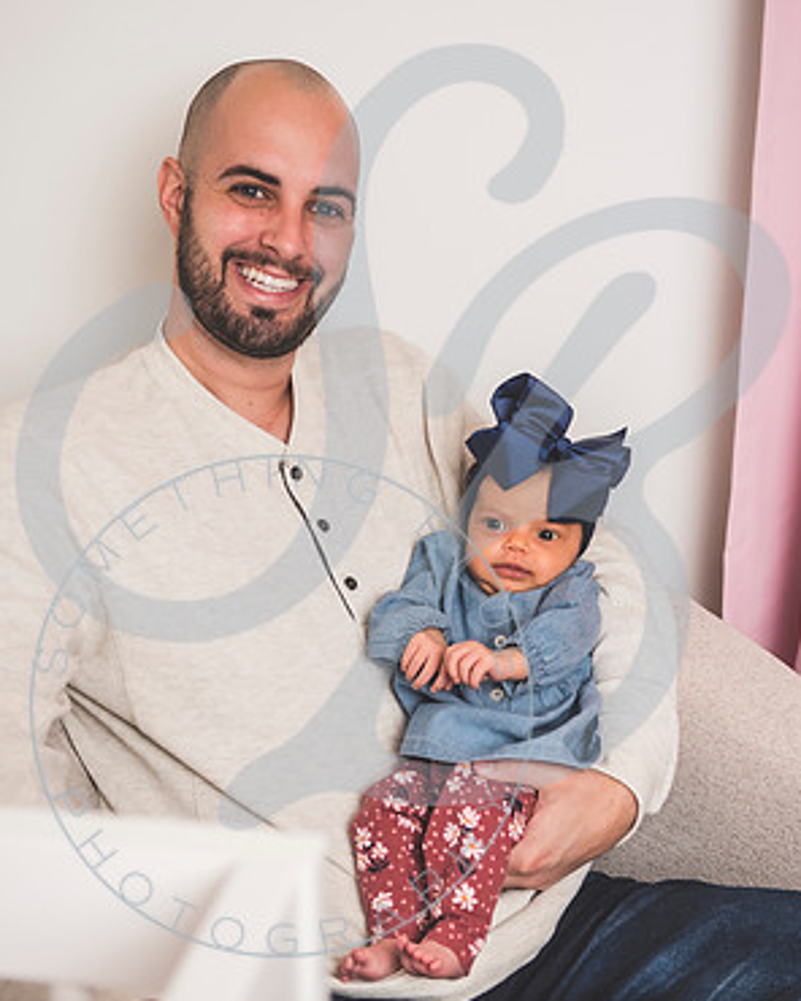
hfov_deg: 23.8
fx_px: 1897
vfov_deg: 29.6
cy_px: 500
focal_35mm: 64
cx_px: 403
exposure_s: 1/125
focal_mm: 56
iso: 200
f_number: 3.5
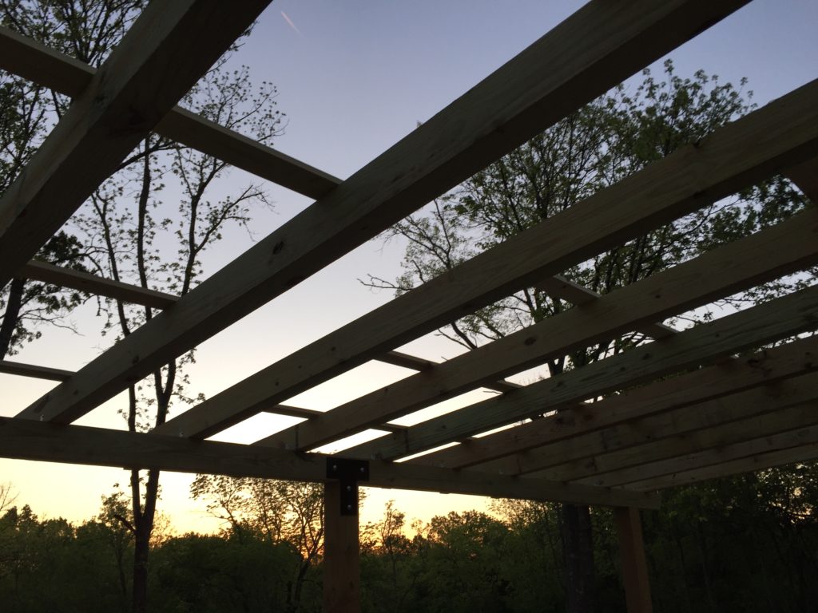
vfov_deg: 48.2
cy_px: 306
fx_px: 685
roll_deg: +0.7
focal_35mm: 29
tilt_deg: +22.2
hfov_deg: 61.7
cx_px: 409
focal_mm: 4.15
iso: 32
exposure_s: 1/60
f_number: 2.2
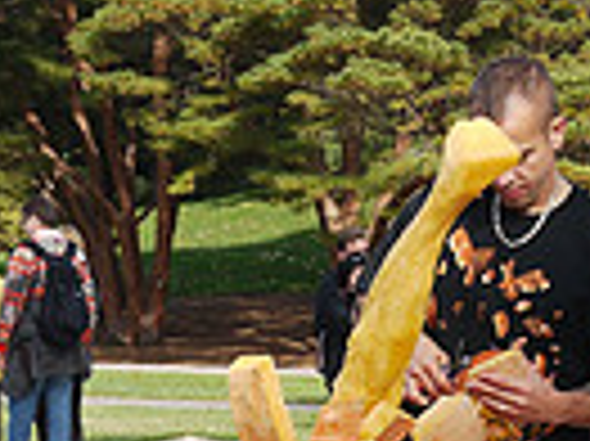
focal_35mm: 177
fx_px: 3014
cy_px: 965
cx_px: 311
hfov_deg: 11.2
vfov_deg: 7.9
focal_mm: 20
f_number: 5
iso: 100
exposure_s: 1/250
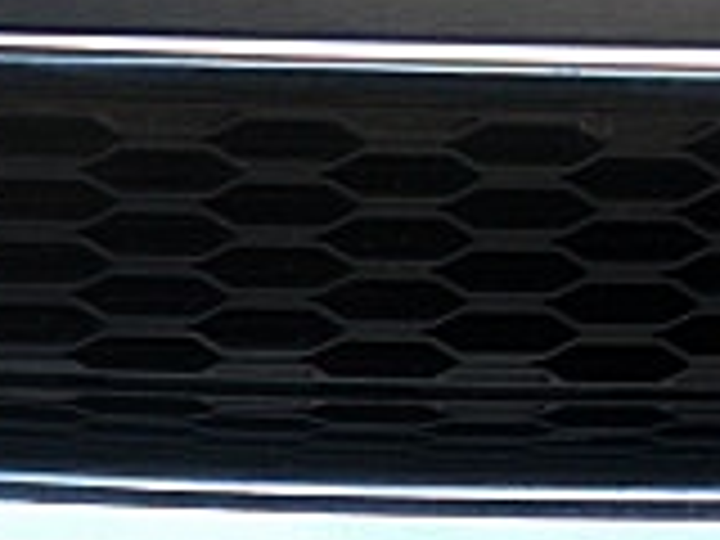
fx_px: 2995
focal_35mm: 144
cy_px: 405
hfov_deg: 12.5
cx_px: -572
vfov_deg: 10.3
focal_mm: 6.3
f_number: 2.8
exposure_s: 1/100
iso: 100
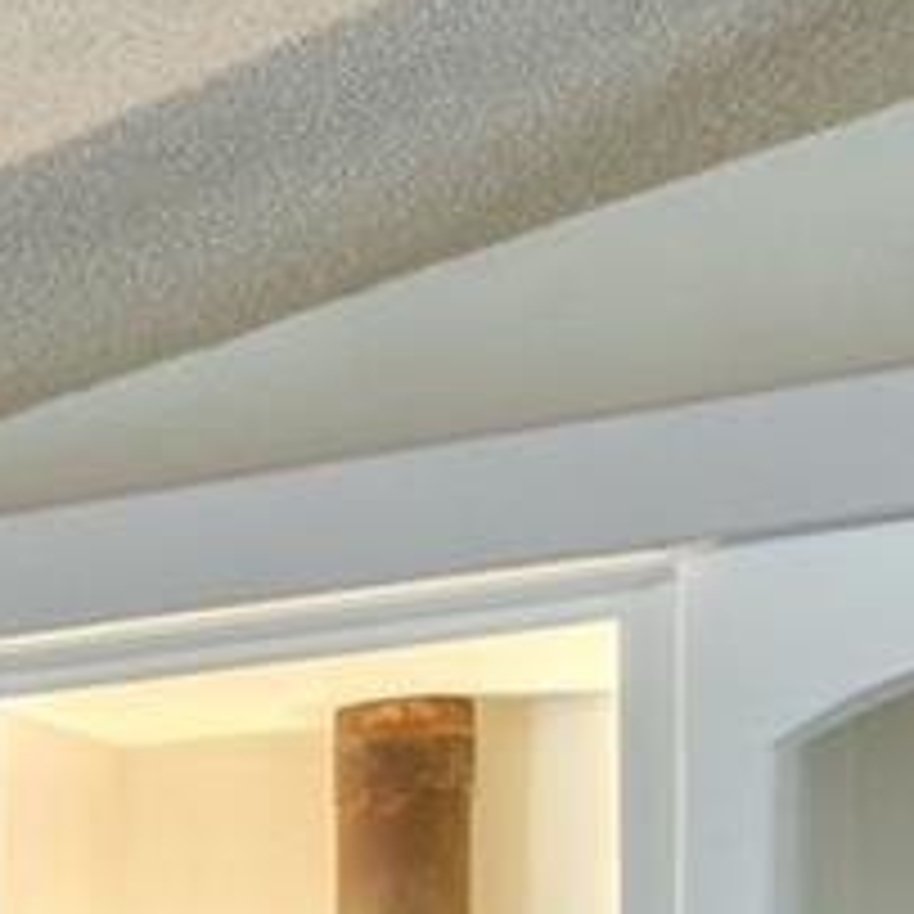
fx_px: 3196
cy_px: 1351
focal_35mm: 107
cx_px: -1891
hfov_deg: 10.7
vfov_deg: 15.1
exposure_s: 1/60
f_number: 4
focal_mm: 16
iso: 500
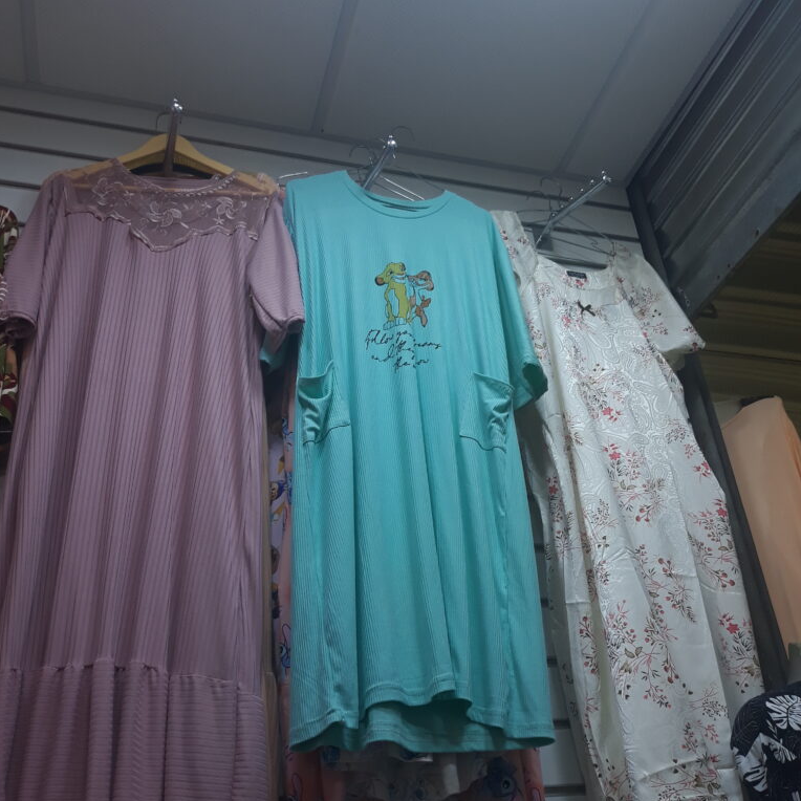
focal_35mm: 32
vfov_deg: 51.1
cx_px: 399
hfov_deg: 51.1
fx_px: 838
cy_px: 393
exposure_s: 1/100
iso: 50
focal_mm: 3.6
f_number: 1.9
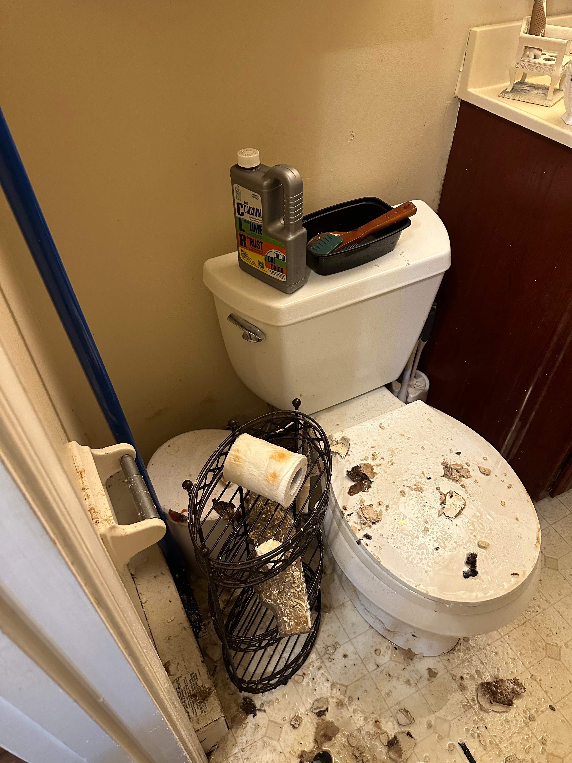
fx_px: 529
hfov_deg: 56.8
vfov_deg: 71.6
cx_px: 286
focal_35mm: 24
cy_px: 382
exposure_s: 1/60
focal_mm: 6.86
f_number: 1.78
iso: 500
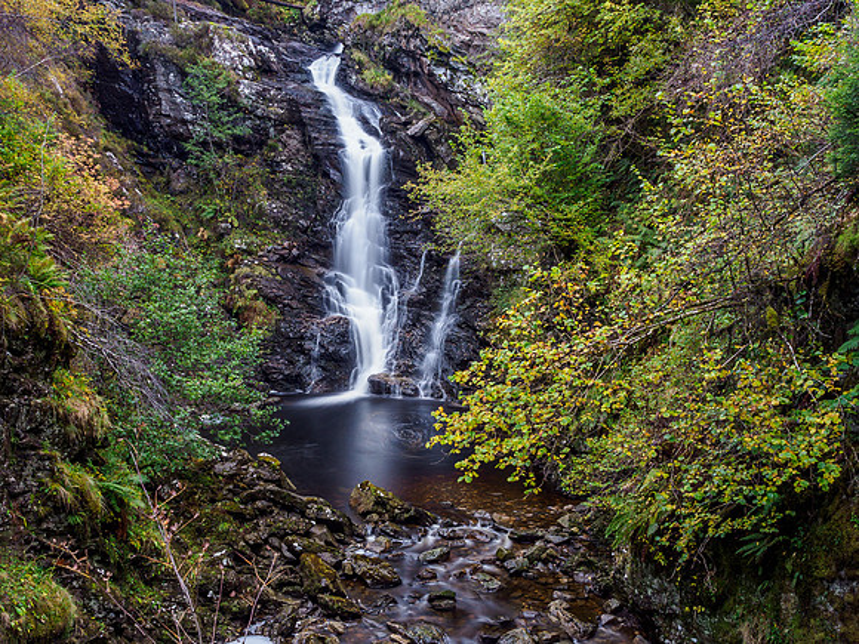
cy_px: 422
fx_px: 780
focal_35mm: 31
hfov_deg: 57.7
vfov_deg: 44.3
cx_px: 430
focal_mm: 12
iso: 200
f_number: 7.1
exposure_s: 15
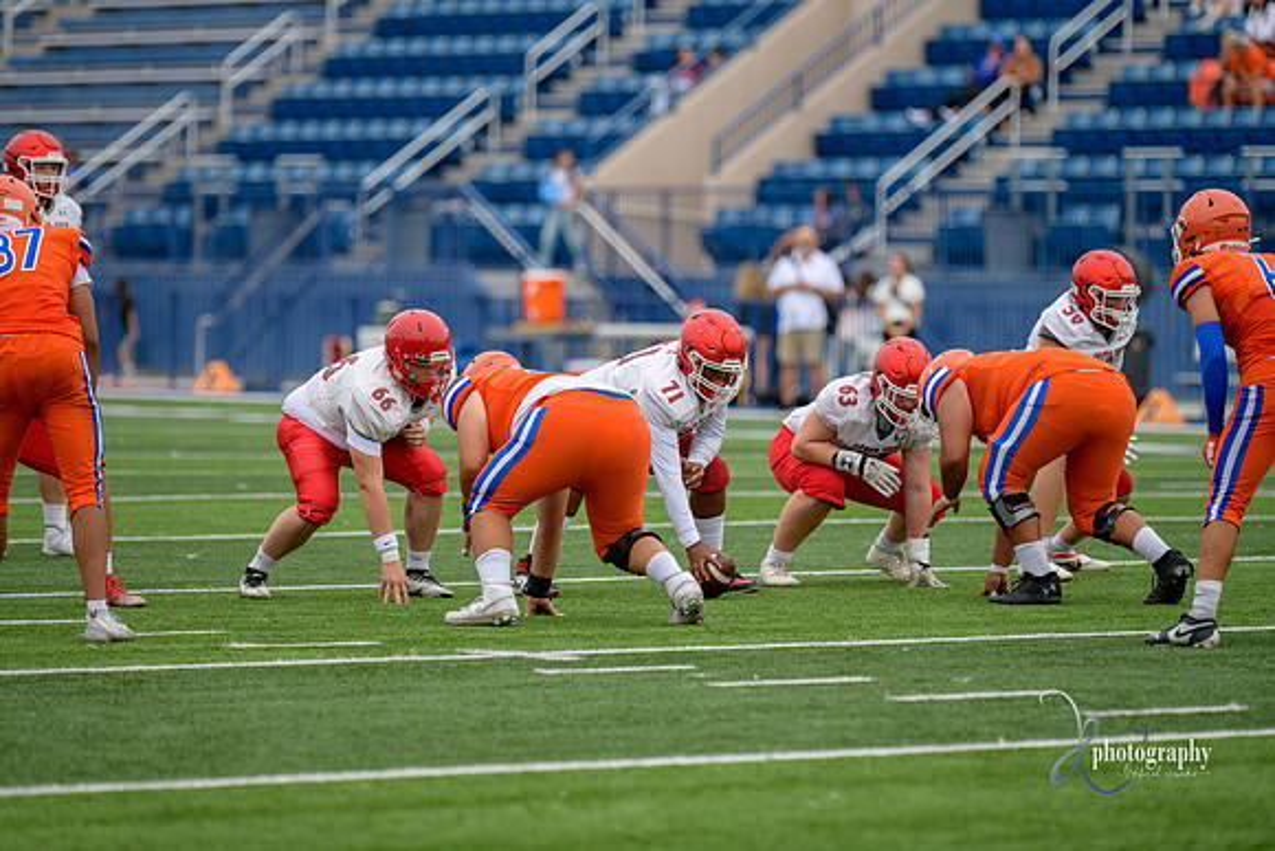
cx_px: 638
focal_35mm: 220
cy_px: 426
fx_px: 7793
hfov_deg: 9.4
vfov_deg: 6.2
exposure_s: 1/800
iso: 180
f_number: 2.8
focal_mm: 220
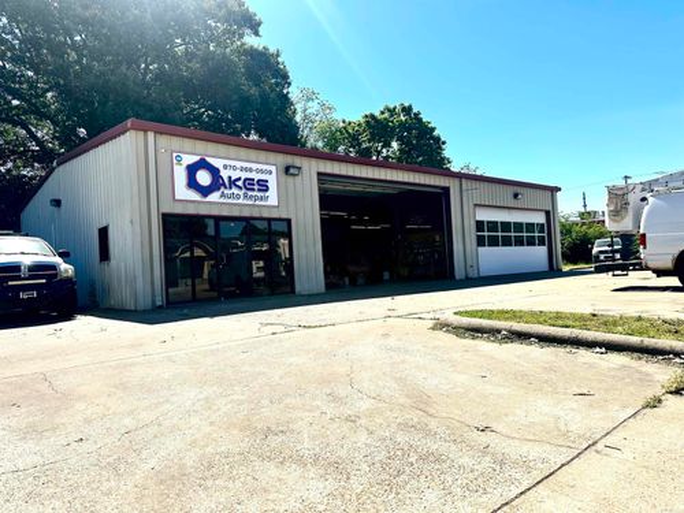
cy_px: 256
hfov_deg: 71.6
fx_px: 474
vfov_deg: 56.8
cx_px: 342
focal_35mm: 24
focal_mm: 6.86
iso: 80
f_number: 1.78
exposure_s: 1/5263
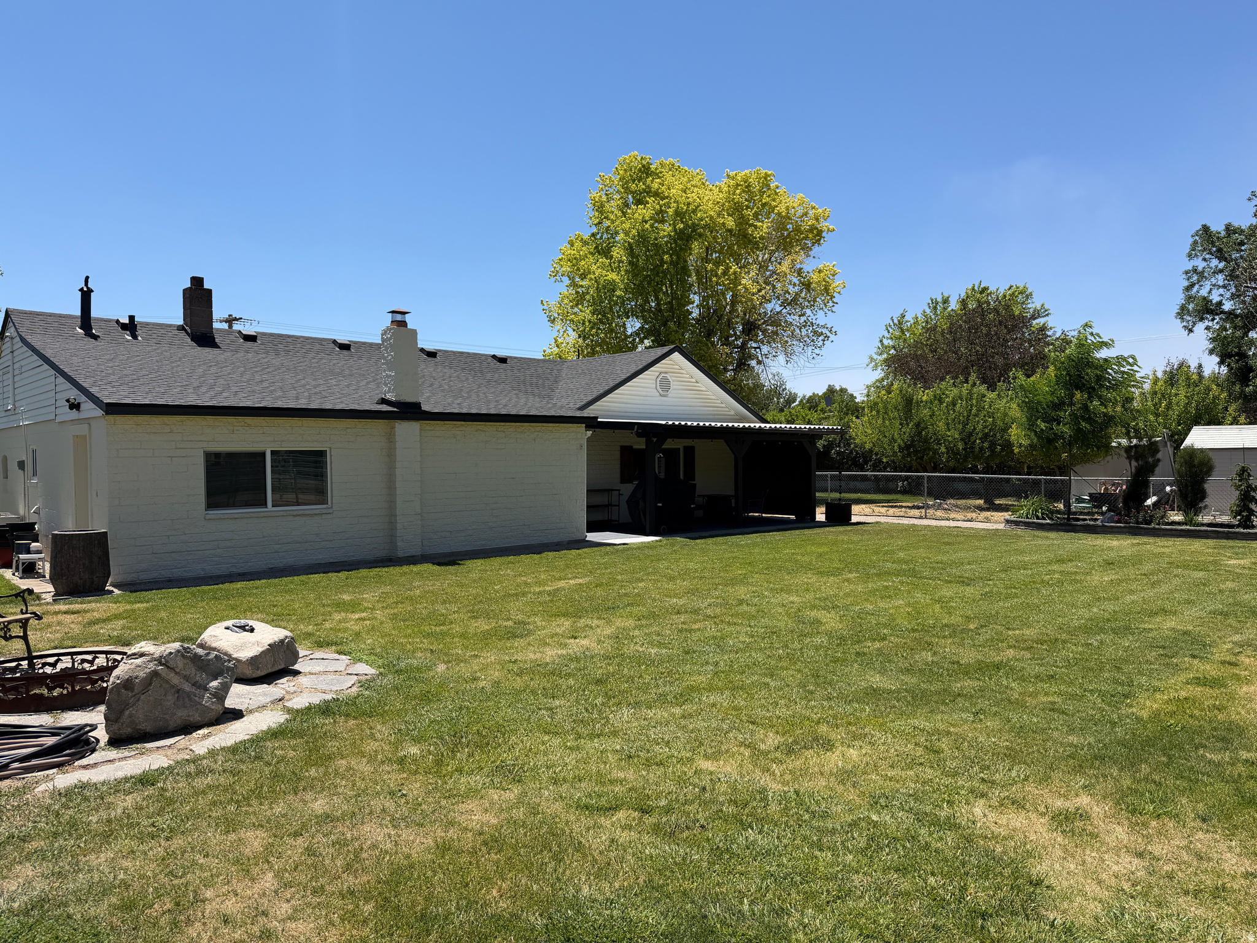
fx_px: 872
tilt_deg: -1.7
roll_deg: +1.2
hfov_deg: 71.6
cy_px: 472
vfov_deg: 56.8
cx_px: 628
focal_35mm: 24
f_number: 1.78
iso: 80
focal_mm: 6.76
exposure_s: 1/4167
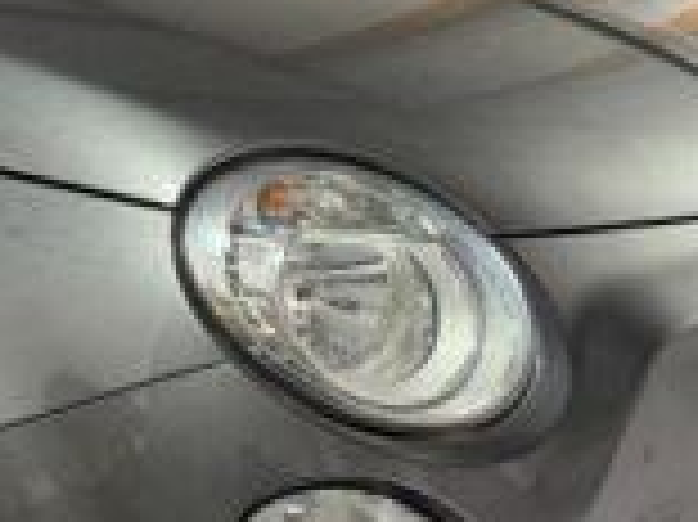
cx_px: -50
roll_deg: +0.3
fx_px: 1934
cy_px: 286
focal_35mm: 96
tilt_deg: -7.2
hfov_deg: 19.7
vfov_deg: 15.4
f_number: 1.78
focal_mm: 6.76
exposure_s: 1/60
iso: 250
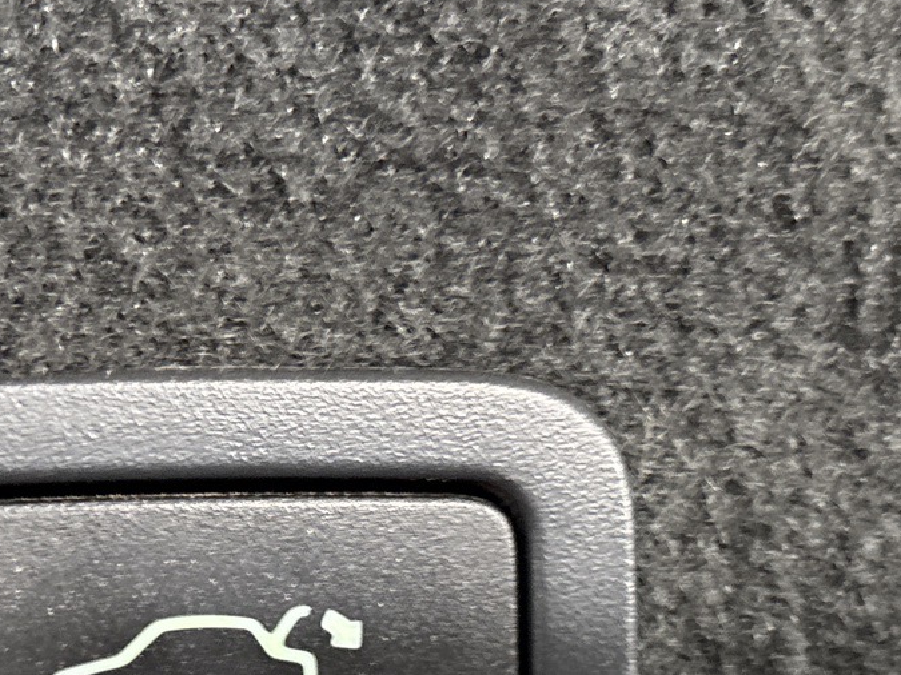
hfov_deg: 26.3
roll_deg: +2.3
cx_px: 354
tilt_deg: +18.2
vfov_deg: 19.8
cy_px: 476
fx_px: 1926
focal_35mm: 74
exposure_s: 1/35
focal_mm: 5.96
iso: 640
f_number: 1.6
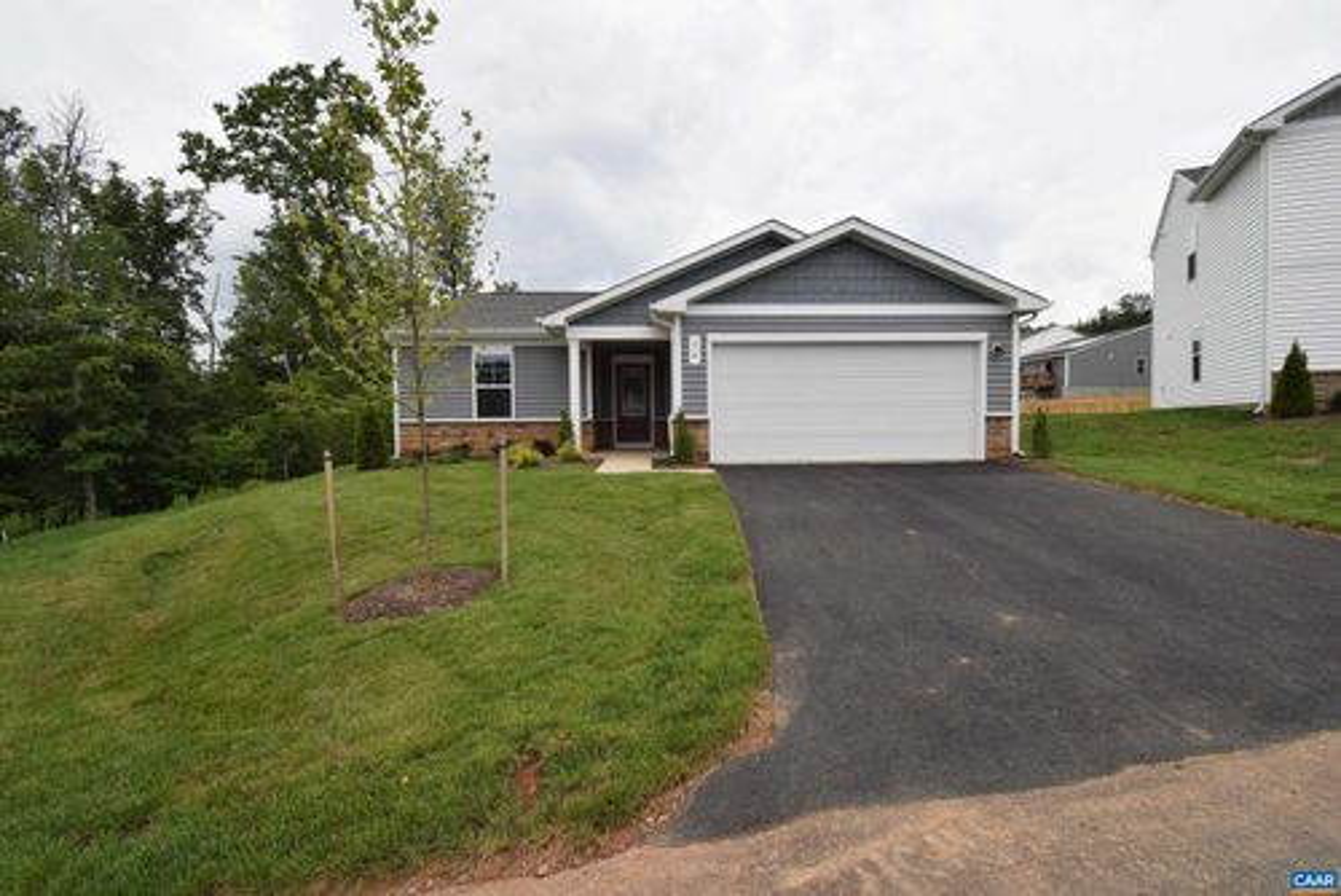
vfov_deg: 77.4
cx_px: 670
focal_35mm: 15
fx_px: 559
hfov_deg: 100.4
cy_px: 448
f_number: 10
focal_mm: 10
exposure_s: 1/200
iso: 100
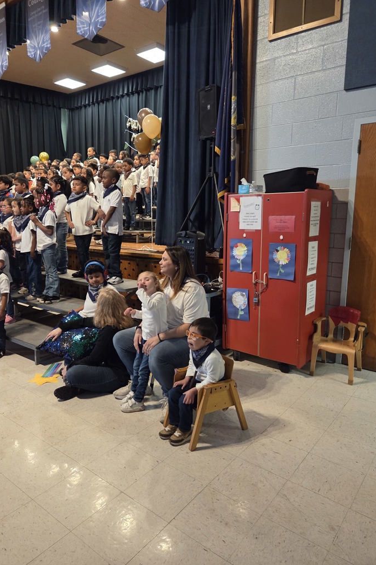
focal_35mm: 24
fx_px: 376
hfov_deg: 53.1
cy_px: 283
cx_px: 184
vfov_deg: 73.8
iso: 1250
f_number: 1.8
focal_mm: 5.4
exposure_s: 1/120
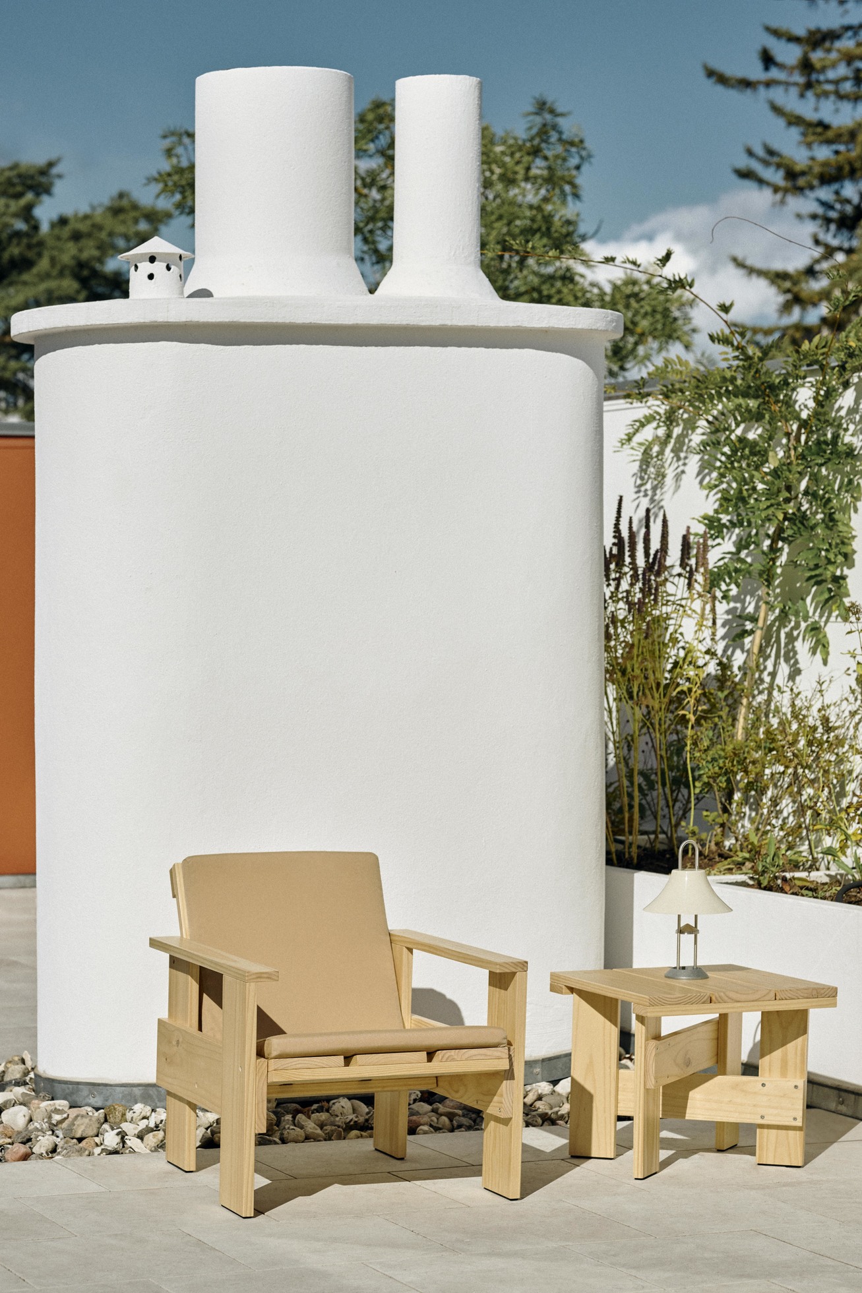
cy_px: 646
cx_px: 431
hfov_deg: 16.1
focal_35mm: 85
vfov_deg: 23.9
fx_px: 3053
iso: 500
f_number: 5.6
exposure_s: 1/8000
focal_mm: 85
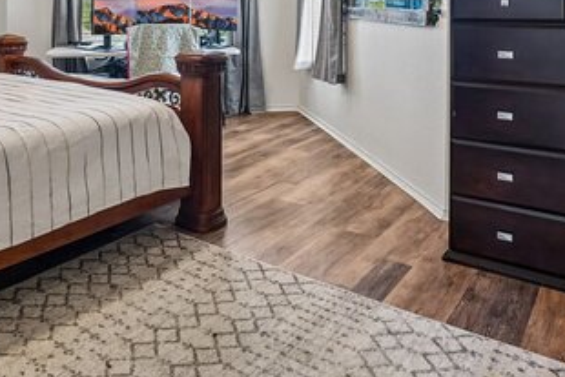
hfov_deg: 56.5
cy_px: 12
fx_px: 518
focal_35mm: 33
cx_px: 210
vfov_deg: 36.5
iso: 400
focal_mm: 16
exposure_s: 1/25
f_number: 8
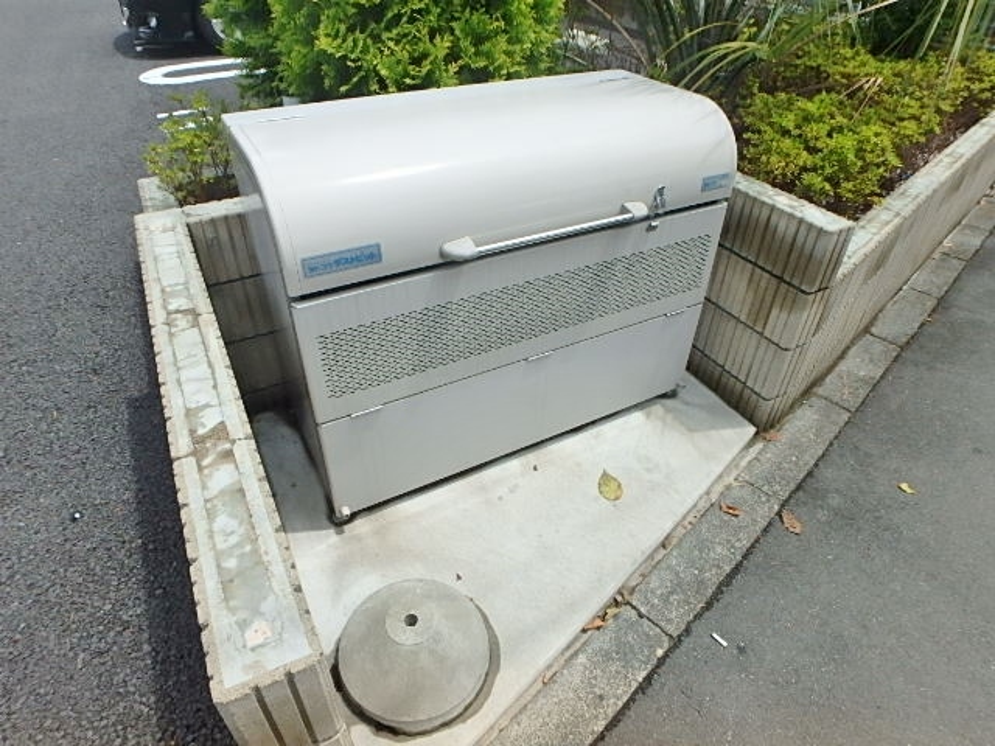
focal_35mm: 21
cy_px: 373
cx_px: 498
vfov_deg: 63.4
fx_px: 604
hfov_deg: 79.0
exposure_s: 1/500
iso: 125
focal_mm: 3.7
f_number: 6
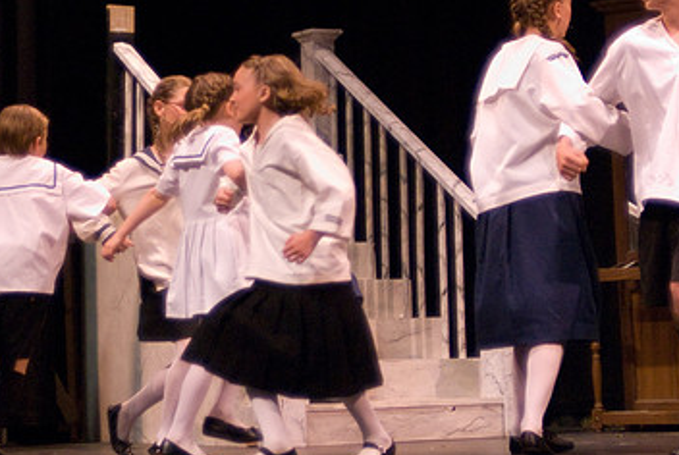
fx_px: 2566
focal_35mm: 136
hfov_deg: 15.1
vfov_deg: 10.1
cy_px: 158
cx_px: 258
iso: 1600
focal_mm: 55
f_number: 2.8
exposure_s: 1/200
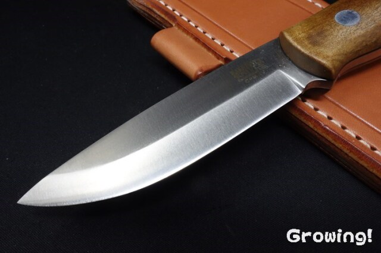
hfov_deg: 65.5
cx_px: 190
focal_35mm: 28
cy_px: 126
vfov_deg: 46.4
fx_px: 296
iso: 800
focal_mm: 10.4
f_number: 11
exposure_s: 1/30
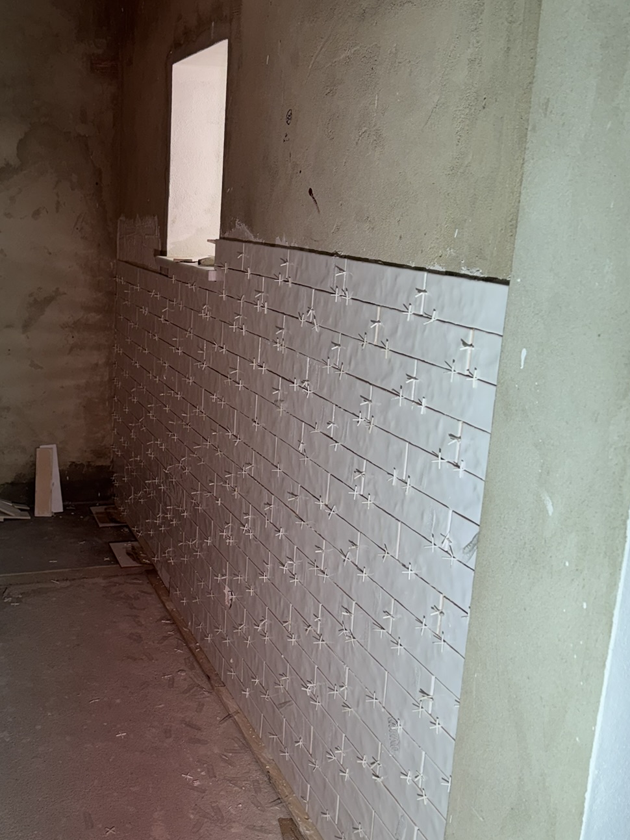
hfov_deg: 36.9
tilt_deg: -14.3
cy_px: 431
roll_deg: -1.6
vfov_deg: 49.0
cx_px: 166
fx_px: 922
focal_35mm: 38
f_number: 1.78
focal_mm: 6.76
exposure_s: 1/174
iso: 80
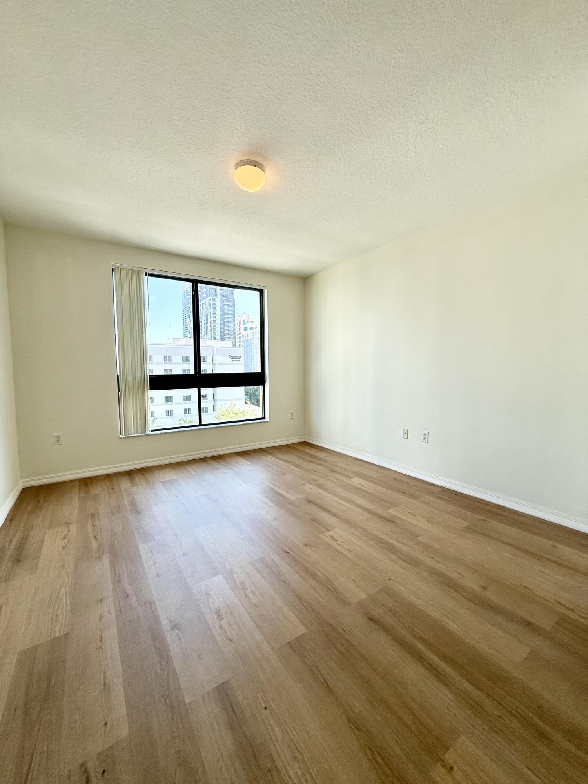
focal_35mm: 14
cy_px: 392
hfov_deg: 85.7
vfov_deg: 102.1
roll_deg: +0.5
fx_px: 317
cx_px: 294
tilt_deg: -2.9
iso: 64
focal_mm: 2.22
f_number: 2.2
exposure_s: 1/310
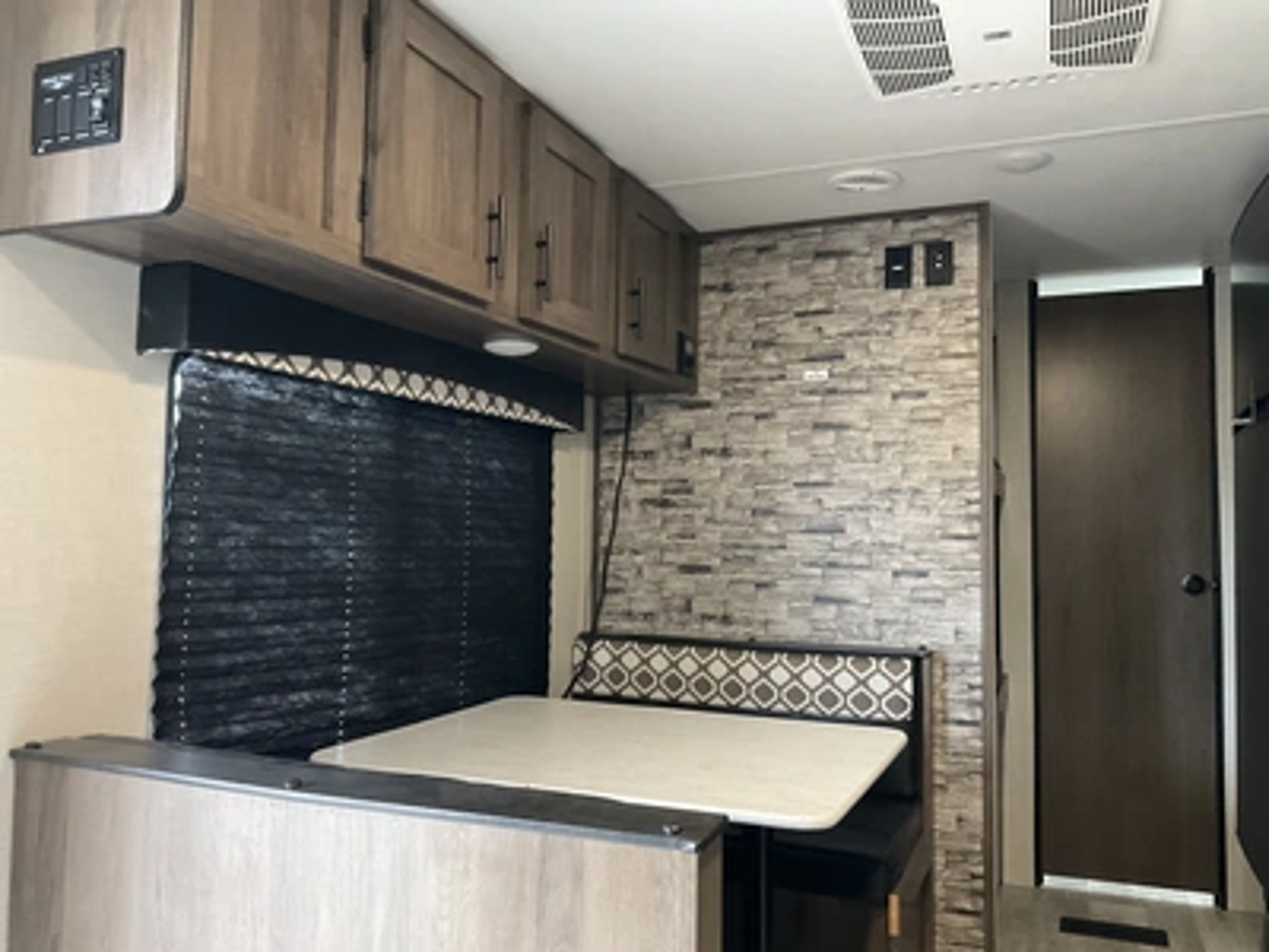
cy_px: 476
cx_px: 634
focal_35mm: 29
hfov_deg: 61.7
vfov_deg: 48.2
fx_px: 1063
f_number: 1.8
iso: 320
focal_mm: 3
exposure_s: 1/40
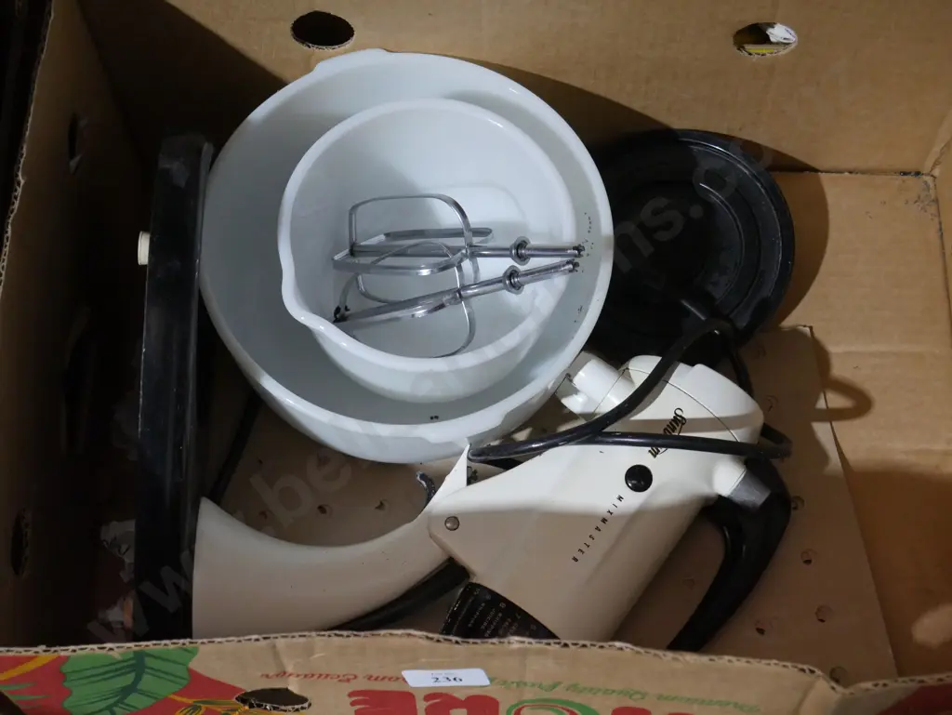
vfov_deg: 25.3
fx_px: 1596
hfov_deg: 33.2
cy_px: 358
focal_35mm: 58
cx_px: 476
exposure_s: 1/60
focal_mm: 29
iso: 3200
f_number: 5.4
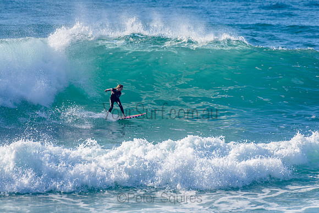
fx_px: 5435
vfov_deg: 2.2
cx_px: 123
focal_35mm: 613
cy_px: 90
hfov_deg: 3.4
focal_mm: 500
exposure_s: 1/2000
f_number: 5.6
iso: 200
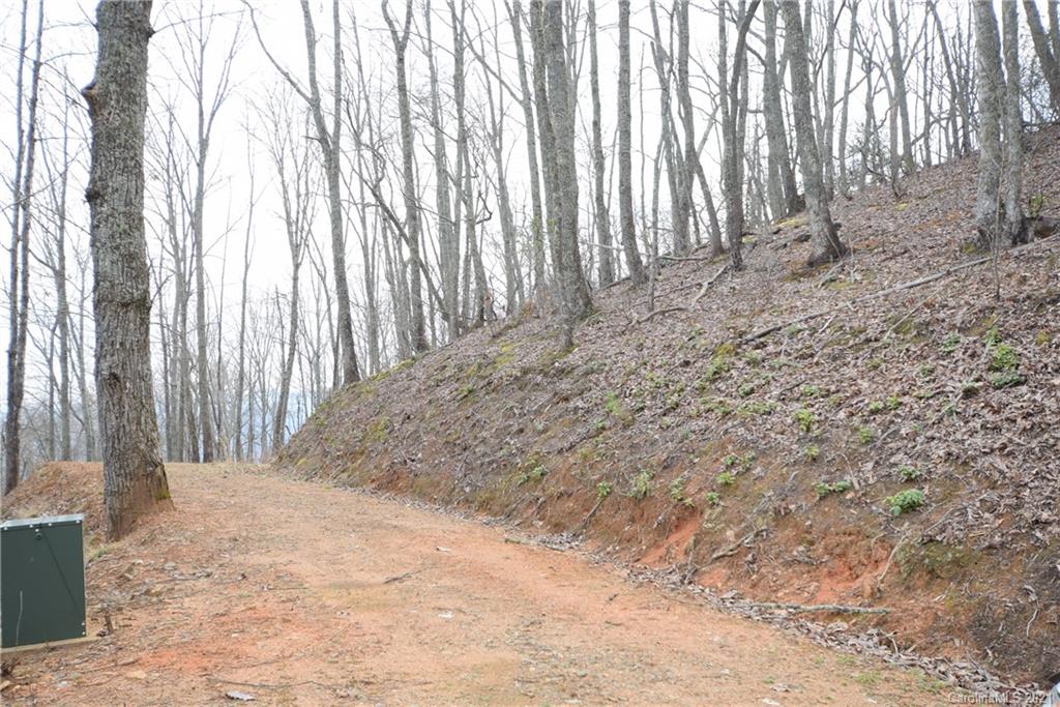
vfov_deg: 36.9
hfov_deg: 53.1
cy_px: 354
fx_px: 1060
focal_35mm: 36
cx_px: 530
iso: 400
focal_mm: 24
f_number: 6.3
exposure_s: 1/160
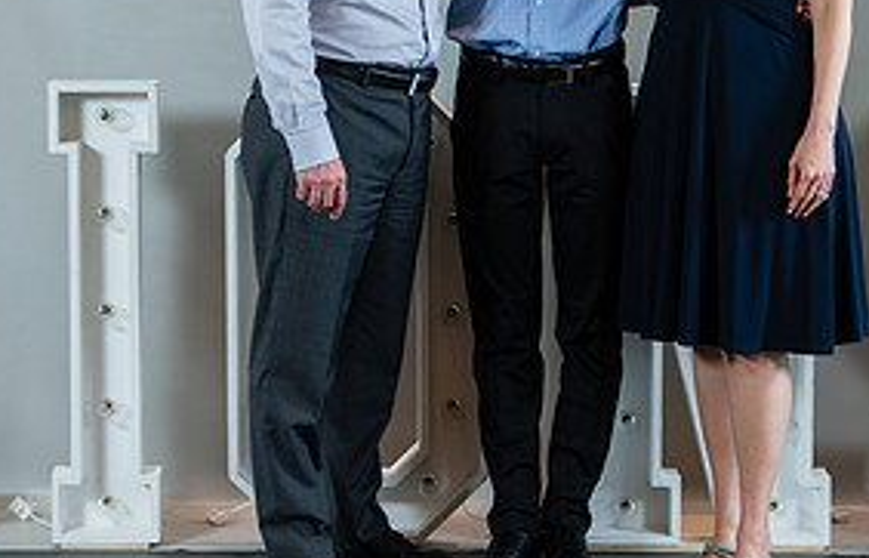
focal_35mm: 108
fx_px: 2577
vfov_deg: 12.3
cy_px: 104
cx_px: 484
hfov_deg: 19.1
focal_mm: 50
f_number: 1.2
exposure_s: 1/320
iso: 500
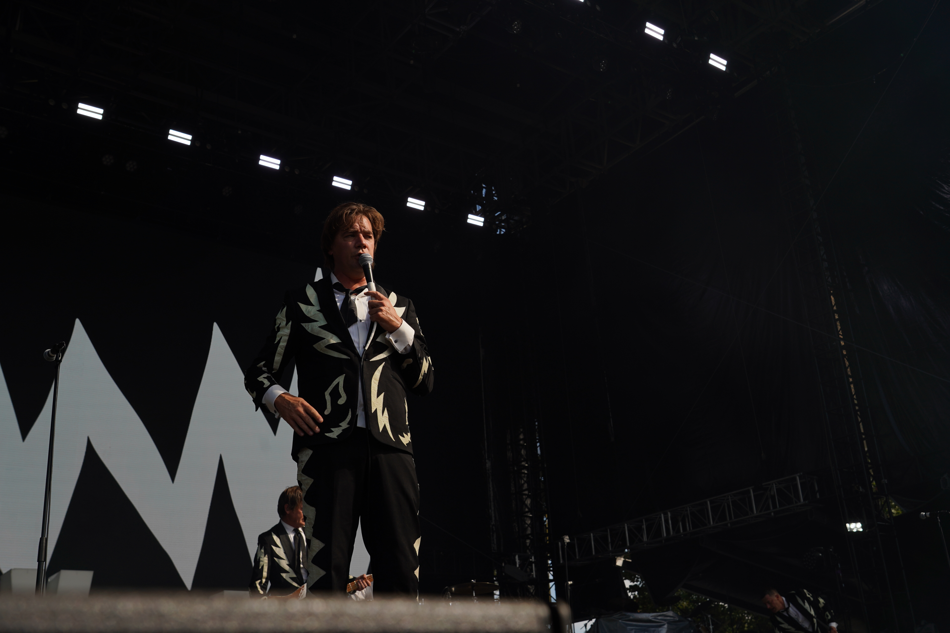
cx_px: 475
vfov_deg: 35.1
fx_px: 1003
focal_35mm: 38
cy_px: 316
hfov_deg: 50.7
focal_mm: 38
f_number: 8
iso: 100
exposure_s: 1/500
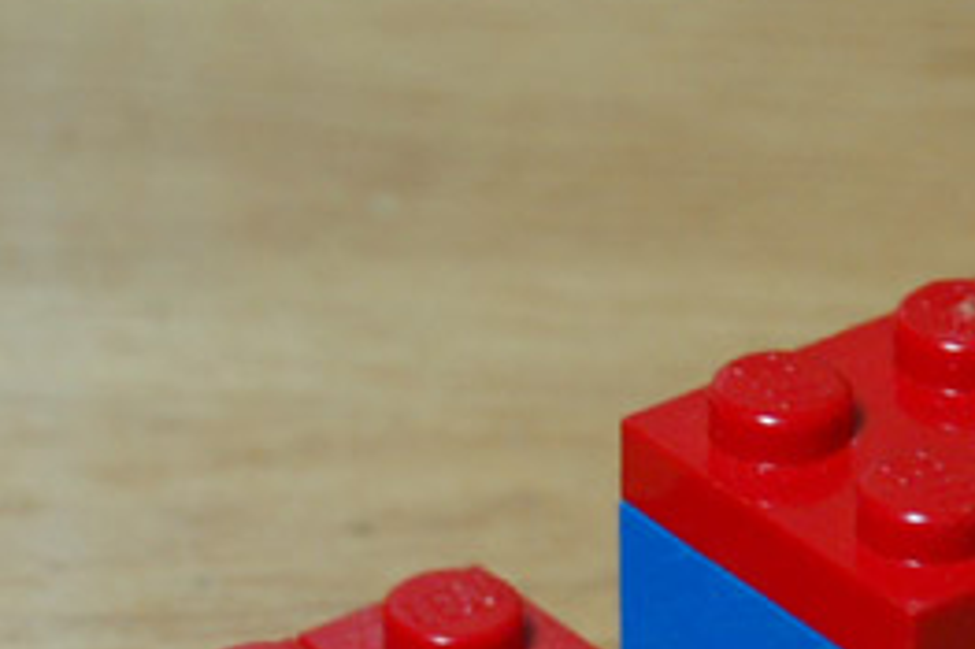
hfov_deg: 6.0
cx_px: 649
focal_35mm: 342
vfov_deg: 4.0
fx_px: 9256
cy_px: 712
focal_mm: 50
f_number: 5.6
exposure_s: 1/50
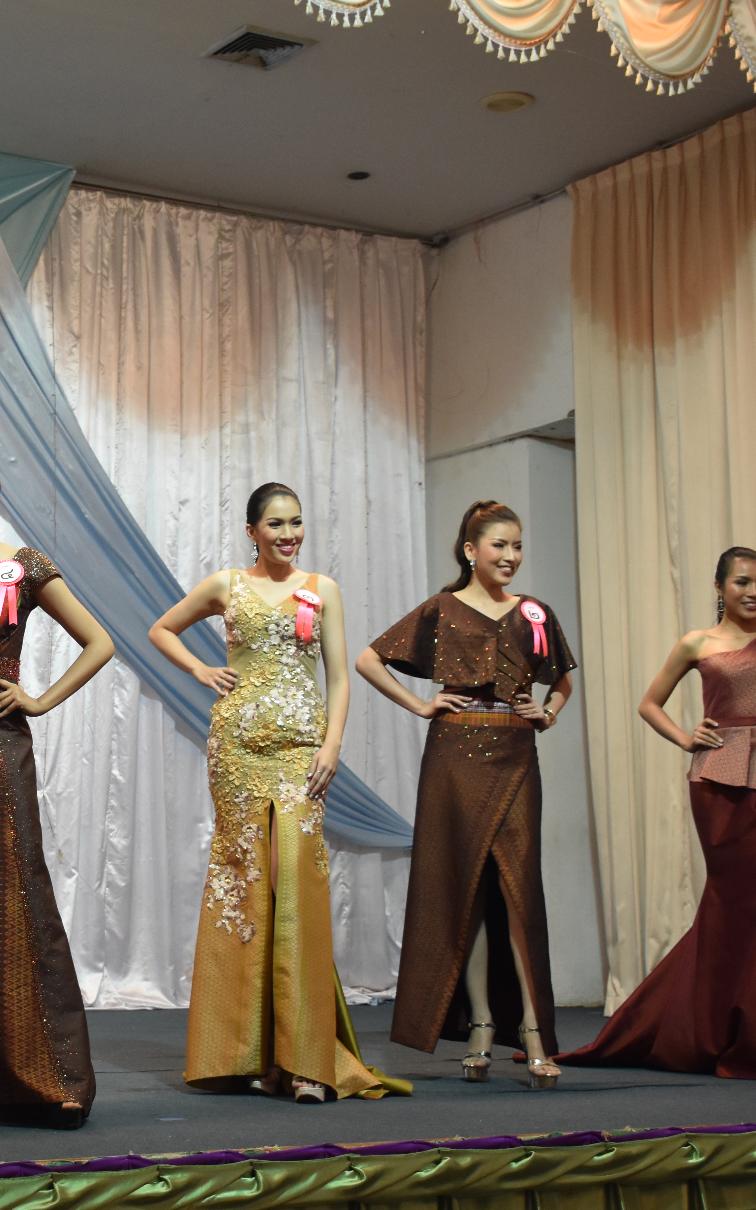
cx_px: 14
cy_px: 611
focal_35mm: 65
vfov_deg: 31.5
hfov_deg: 19.5
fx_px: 2143
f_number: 3.8
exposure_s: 1/60
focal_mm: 26
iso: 1100
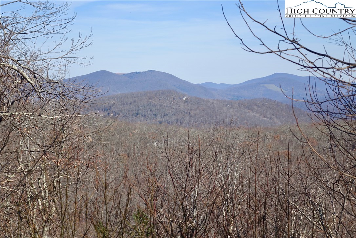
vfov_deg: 12.8
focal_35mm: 107
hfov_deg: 19.1
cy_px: 119
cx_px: 178
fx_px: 1058
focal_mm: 39.2
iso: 125
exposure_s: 1/800
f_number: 4.5
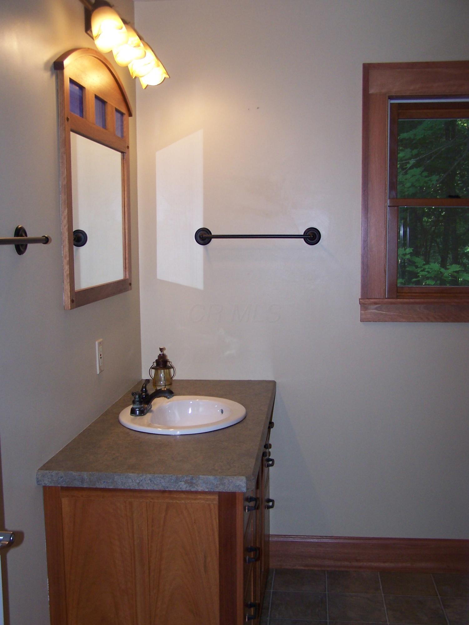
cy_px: 312
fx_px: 723
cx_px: 234
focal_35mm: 40
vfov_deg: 46.8
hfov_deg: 36.0
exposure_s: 1/60
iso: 140
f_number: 2.8
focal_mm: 6.7
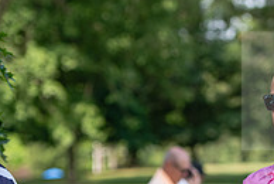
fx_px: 1959
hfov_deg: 8.0
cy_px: 203
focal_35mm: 257
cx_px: 199
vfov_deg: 5.3
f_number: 3.2
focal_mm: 86
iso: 80
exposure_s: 1/400
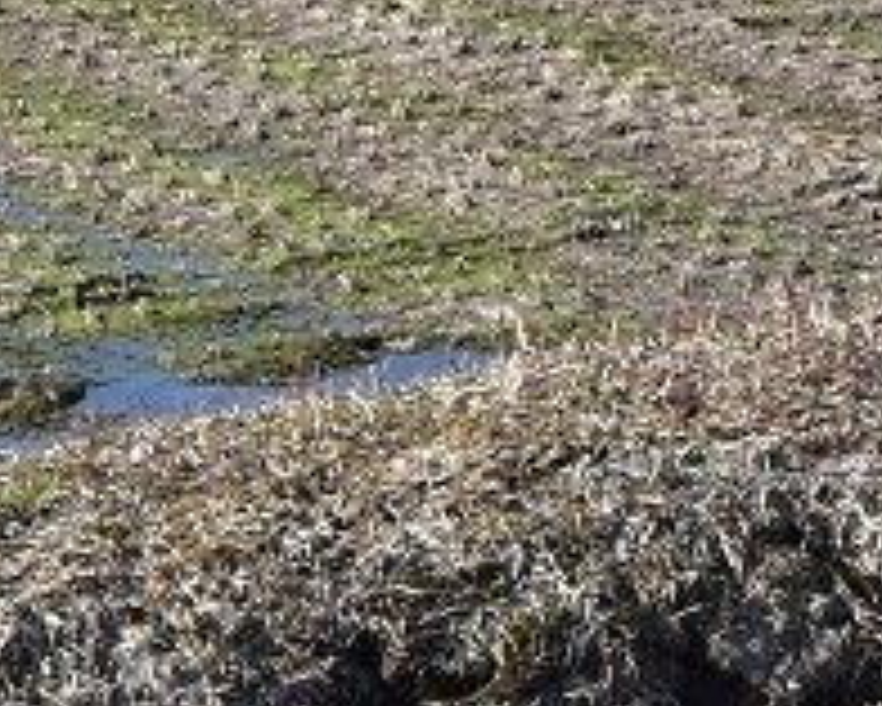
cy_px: -1291
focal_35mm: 464
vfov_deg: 3.3
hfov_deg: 4.0
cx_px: 2932
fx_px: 12118
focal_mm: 48
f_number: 11
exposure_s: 1/500
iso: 400
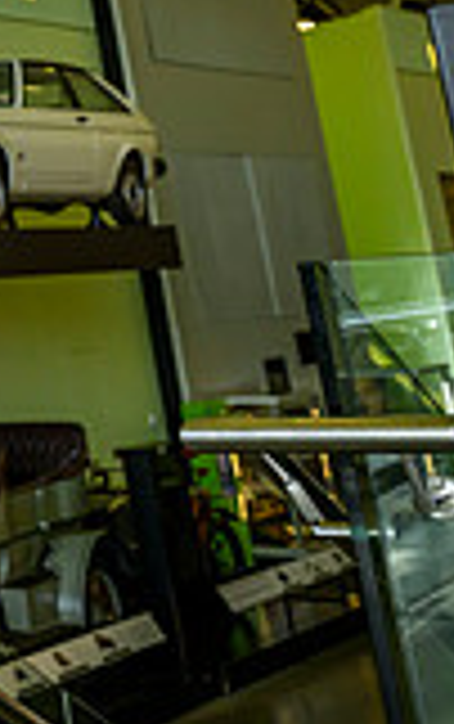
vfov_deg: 22.1
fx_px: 1737
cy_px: -92
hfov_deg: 11.6
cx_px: -710
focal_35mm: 88
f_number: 4.5
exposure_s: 1/200
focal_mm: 24
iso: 1000
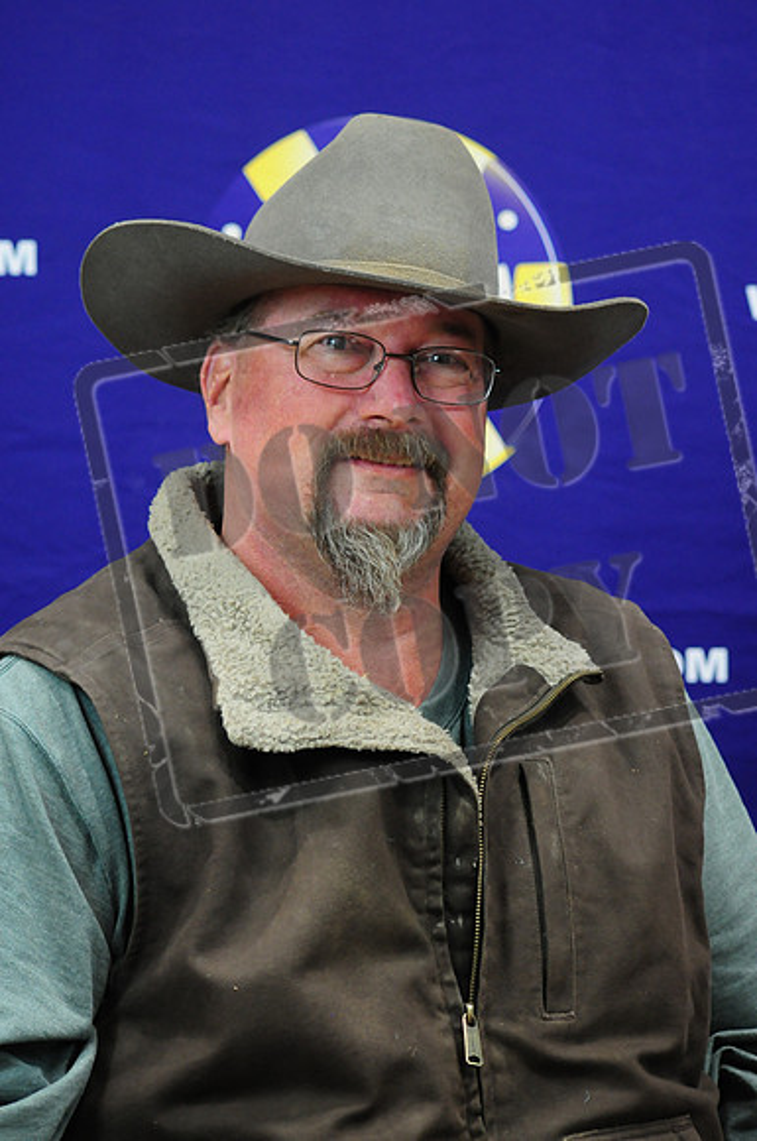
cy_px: 570
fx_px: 3322
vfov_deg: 19.5
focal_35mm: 105
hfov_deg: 13.0
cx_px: 378
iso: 1250
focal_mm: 70
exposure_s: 1/125
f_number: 4
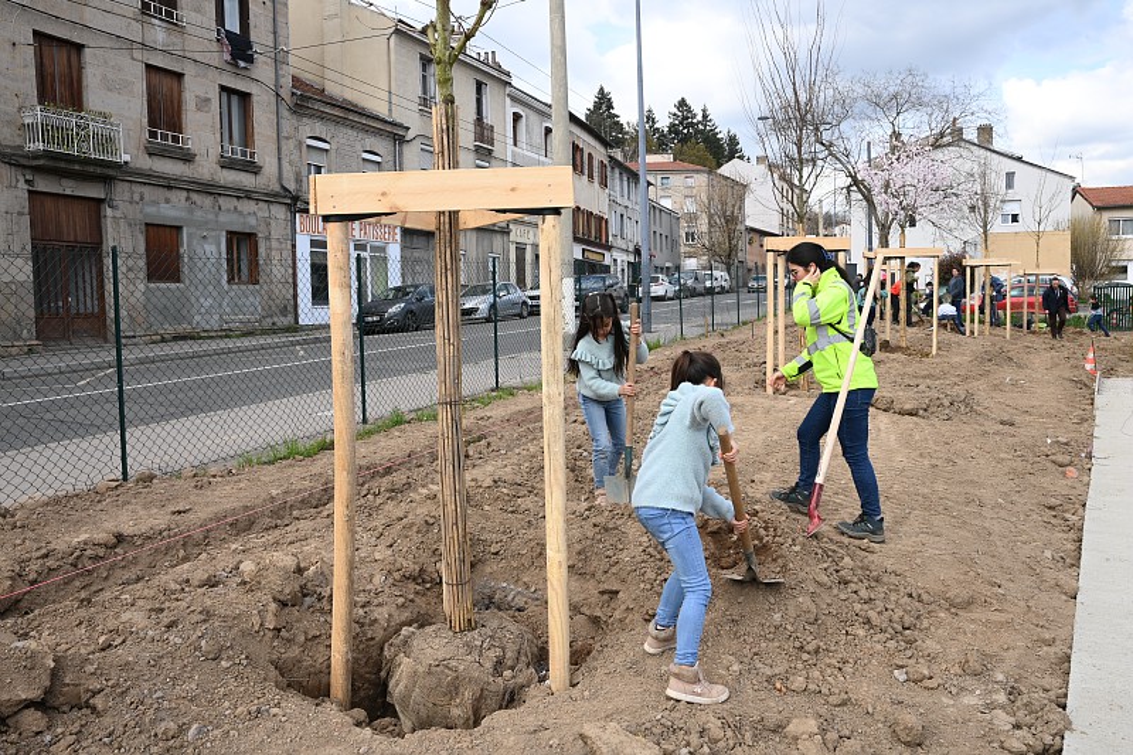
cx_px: 566
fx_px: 912
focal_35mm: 29
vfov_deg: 44.9
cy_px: 378
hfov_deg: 63.7
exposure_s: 1/160
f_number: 13
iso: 500
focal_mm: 29
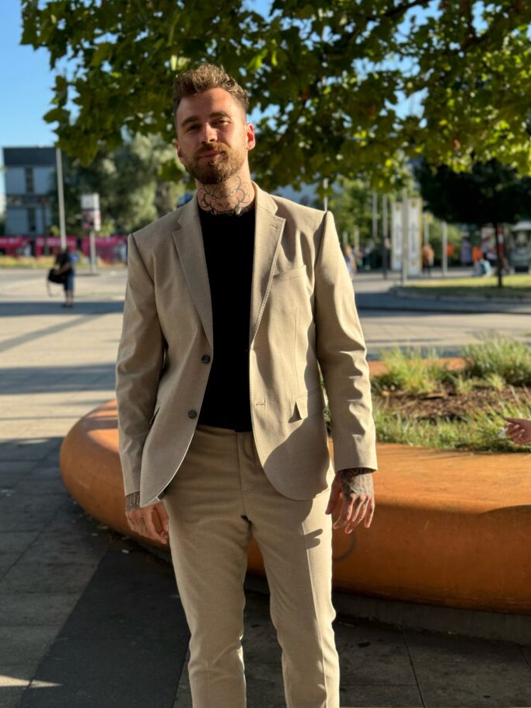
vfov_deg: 35.5
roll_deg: +1.5
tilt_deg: -6.4
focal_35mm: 54
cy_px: 385
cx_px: 242
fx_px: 1104
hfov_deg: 27.0
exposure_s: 1/1524
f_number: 1.78
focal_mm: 6.76
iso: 64
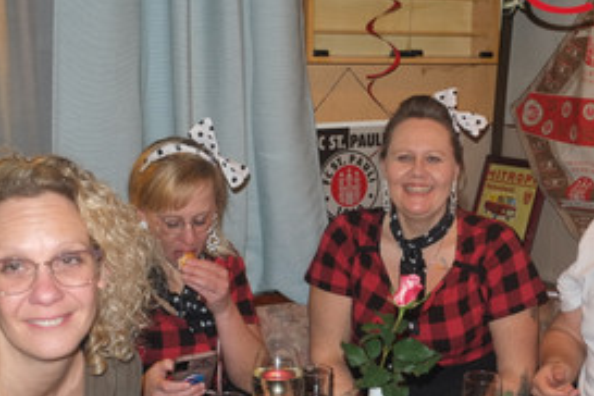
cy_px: 219
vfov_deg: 20.6
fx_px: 1089
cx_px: 346
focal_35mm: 66
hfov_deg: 30.5
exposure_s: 1/15
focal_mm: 24.3
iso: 800
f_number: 5.6
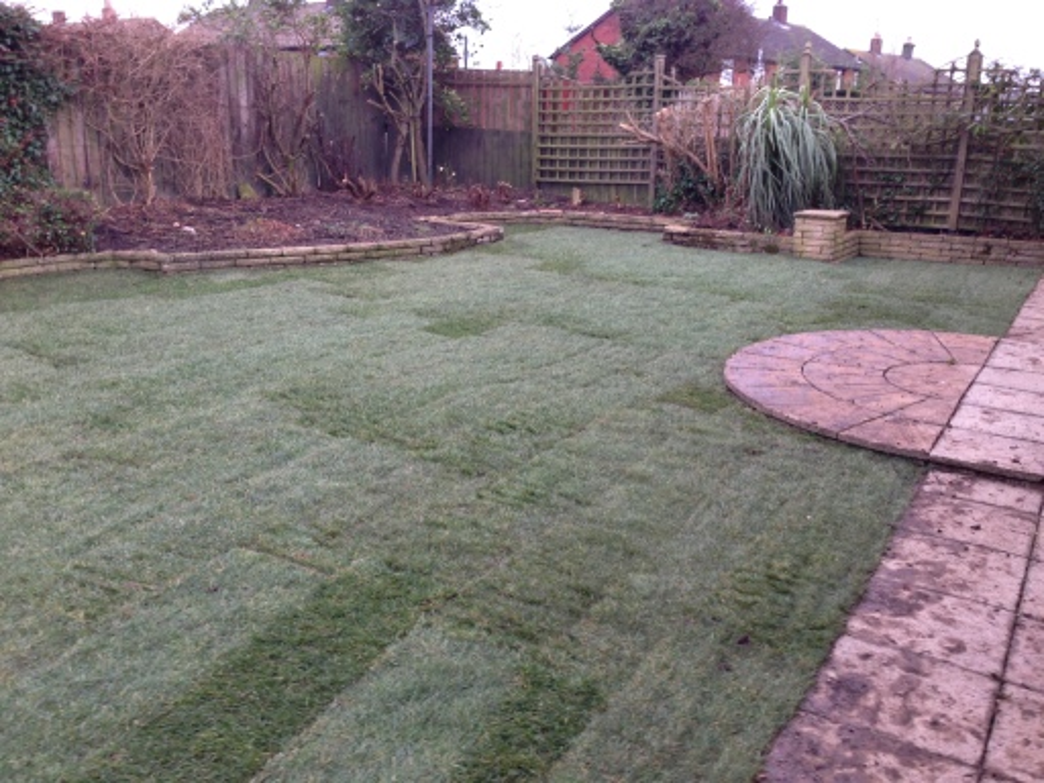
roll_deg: -1.5
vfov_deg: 42.9
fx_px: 995
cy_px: 392
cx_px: 522
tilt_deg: -16.6
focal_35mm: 33
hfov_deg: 55.4
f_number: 2.4
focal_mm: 4.12
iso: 50
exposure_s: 1/40
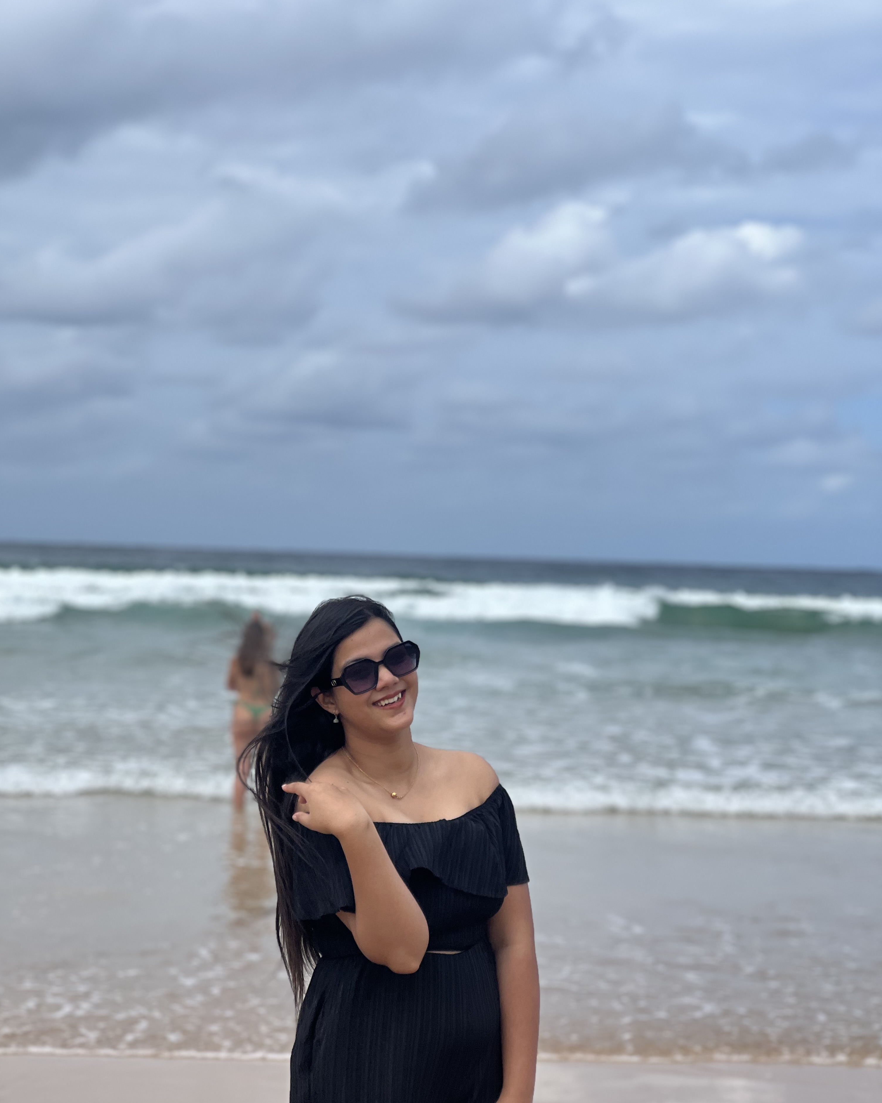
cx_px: 440
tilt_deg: +1.5
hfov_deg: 18.9
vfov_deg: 23.6
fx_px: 2643
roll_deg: -1.4
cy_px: 583
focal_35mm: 81
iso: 32
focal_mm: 9
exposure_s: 1/1064
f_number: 2.8
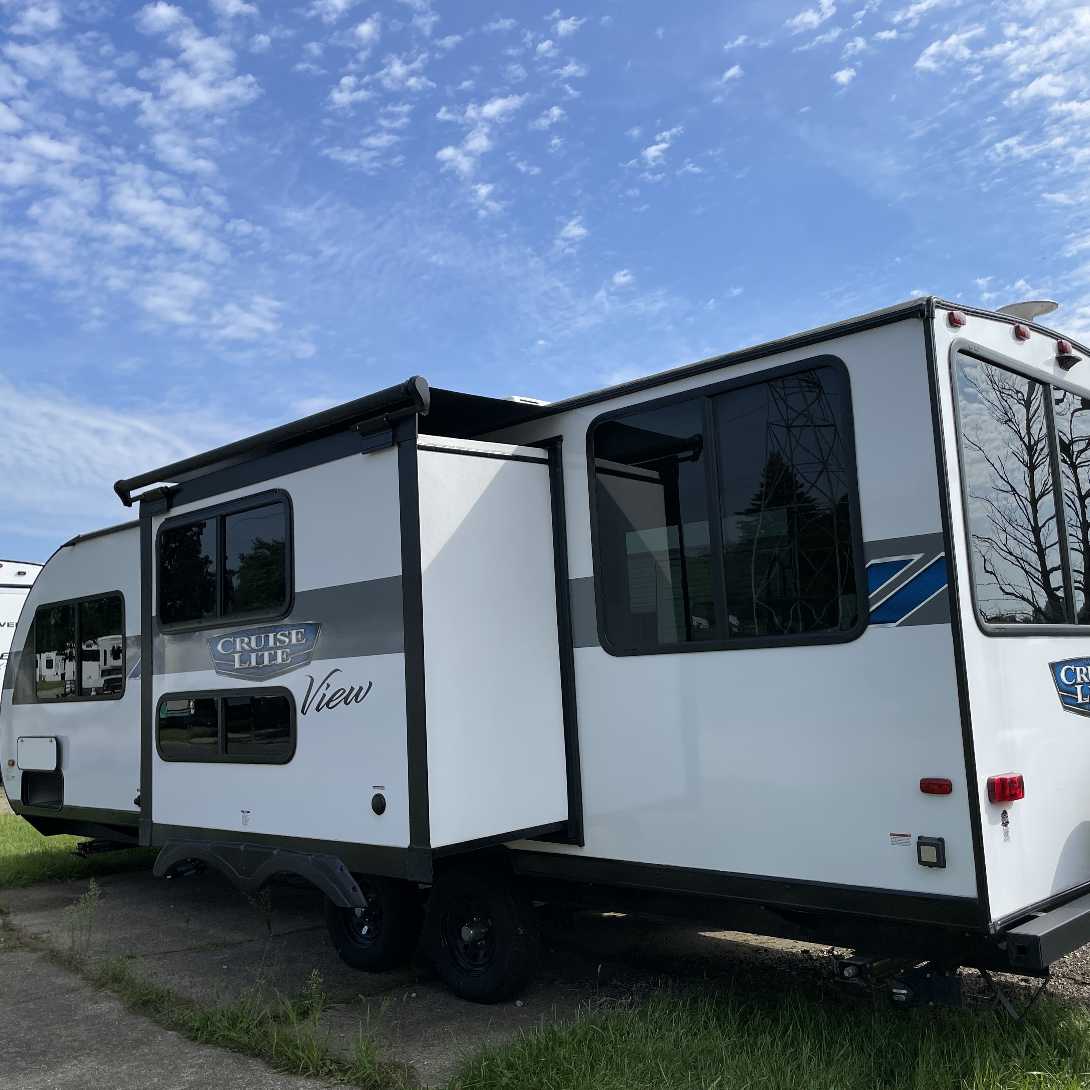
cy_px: 547
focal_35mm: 31
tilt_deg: +6.3
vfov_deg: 52.5
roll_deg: +0.5
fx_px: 1104
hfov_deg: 52.5
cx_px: 527
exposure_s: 1/3861
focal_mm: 4.2
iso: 32
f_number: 1.6
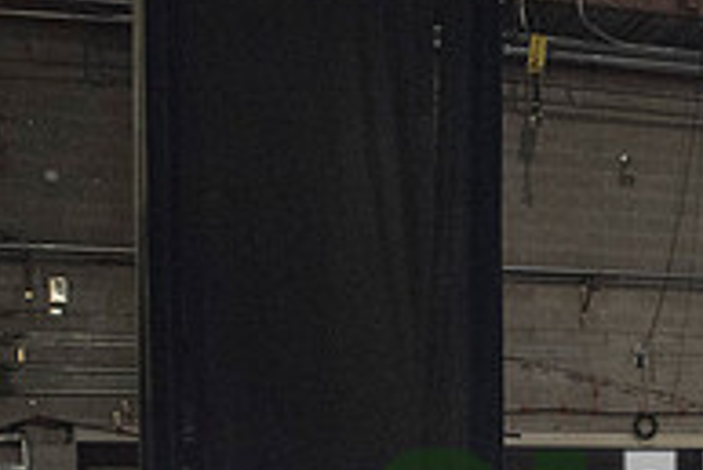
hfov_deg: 27.0
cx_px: 645
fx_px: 1407
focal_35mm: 72
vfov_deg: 17.7
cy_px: 621
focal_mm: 24
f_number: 2.8
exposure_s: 1/160
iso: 4000
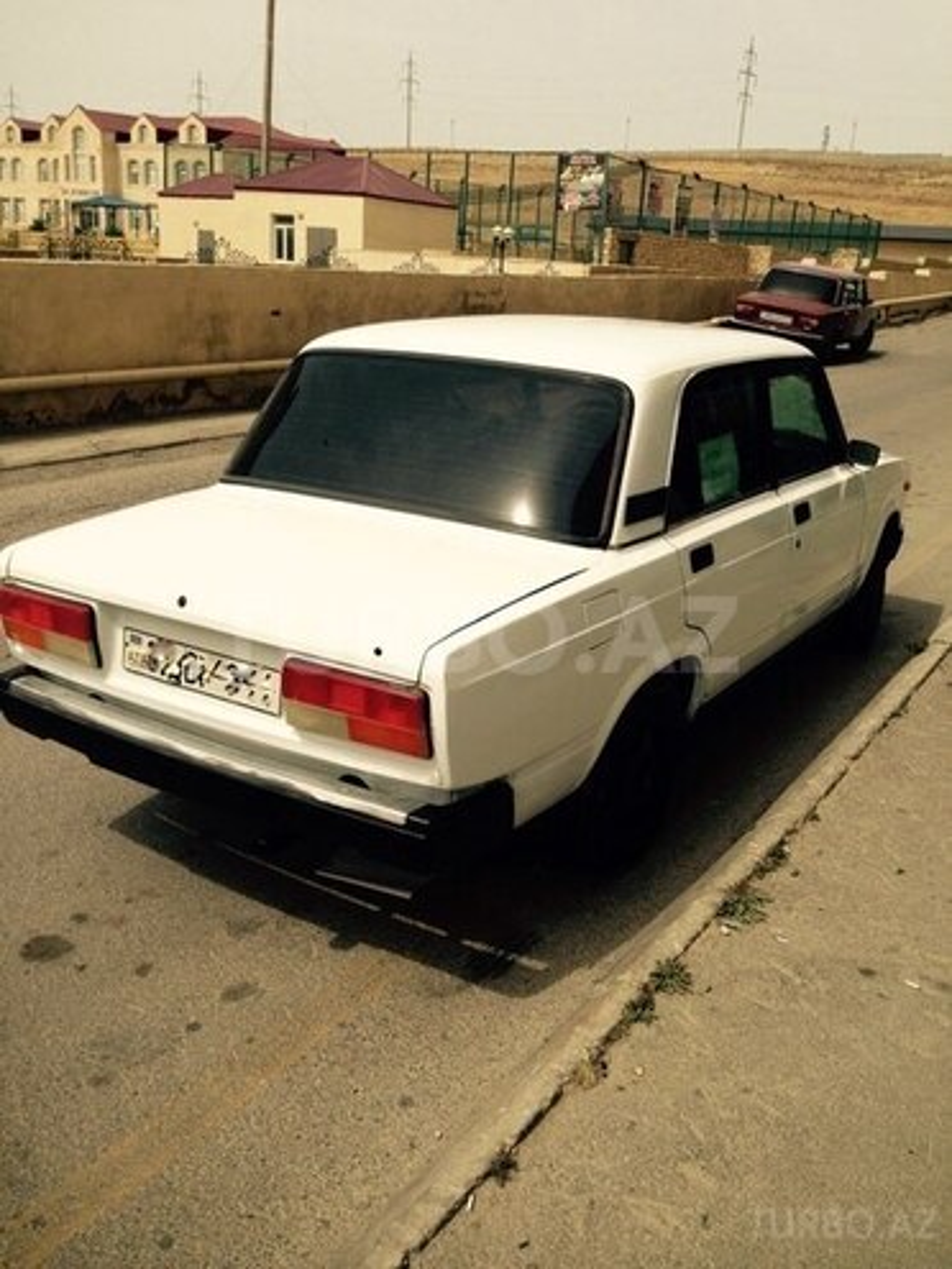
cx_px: 476
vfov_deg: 55.4
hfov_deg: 42.9
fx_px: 1210
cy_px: 634
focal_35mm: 33
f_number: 2.4
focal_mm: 4.12
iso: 50
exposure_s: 1/2008
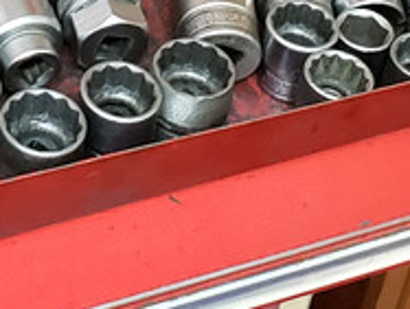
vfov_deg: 9.7
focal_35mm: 148
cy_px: -188
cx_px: -102
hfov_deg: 12.9
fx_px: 1756
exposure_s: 1/20
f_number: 2.4
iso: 250
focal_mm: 4.3
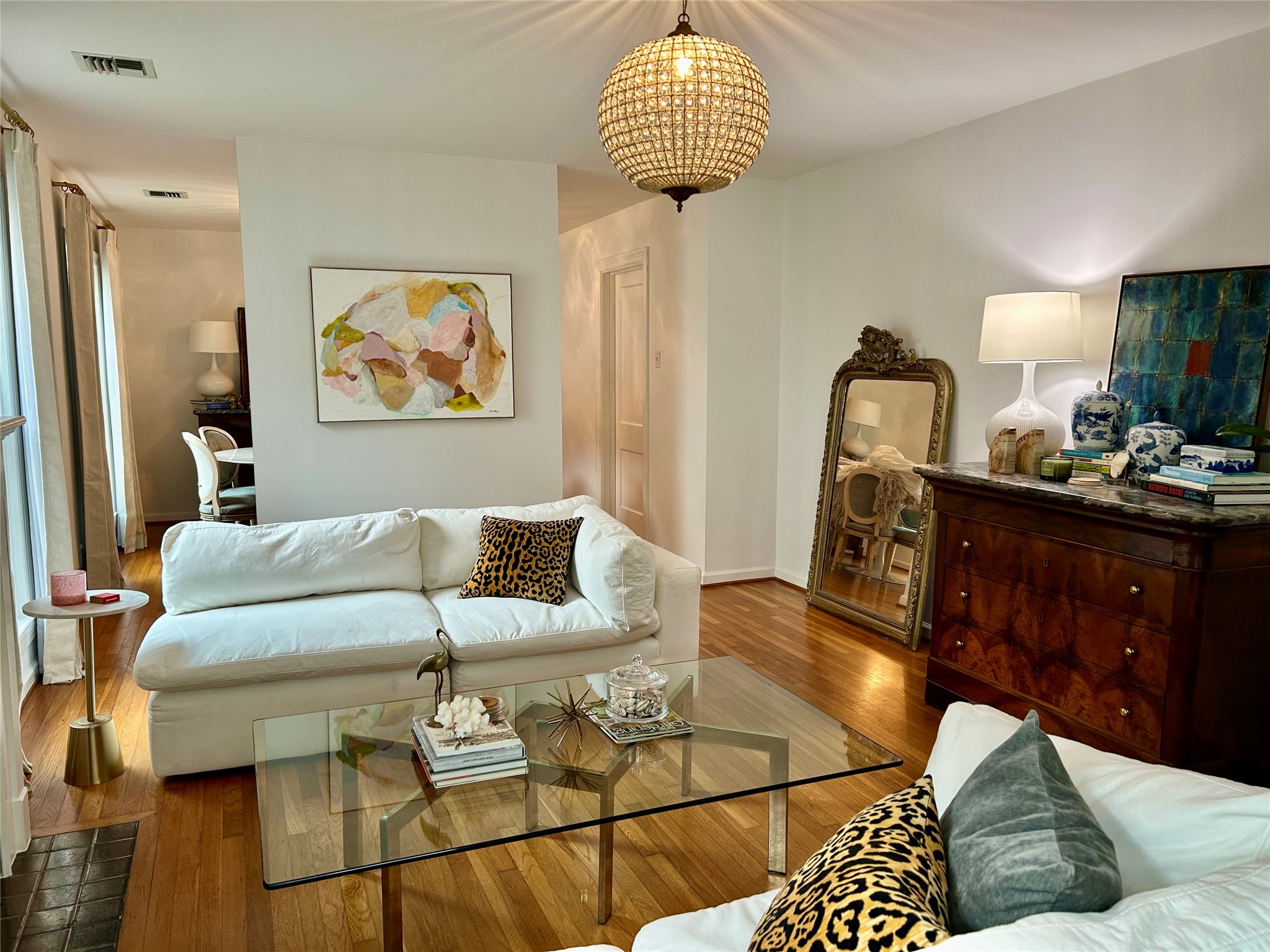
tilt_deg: -7.6
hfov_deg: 67.3
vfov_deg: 53.1
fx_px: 954
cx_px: 635
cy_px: 476
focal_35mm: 26
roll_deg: +0.2
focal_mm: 5.7
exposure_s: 1/60
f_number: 1.5
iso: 80
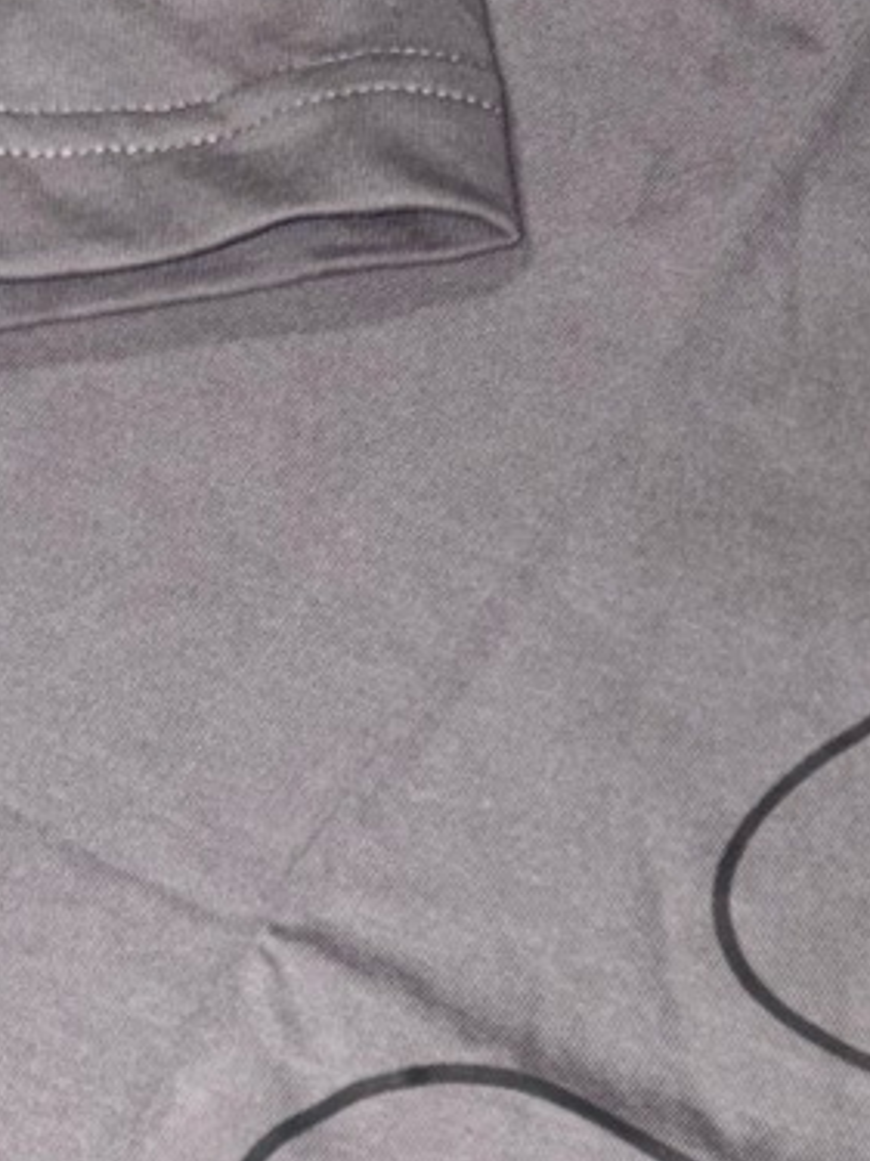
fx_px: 3722
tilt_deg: -74.3
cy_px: 1489
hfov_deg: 12.6
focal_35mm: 111
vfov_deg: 16.8
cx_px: 1372
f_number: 1.6
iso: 50
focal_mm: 5.96
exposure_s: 1/22
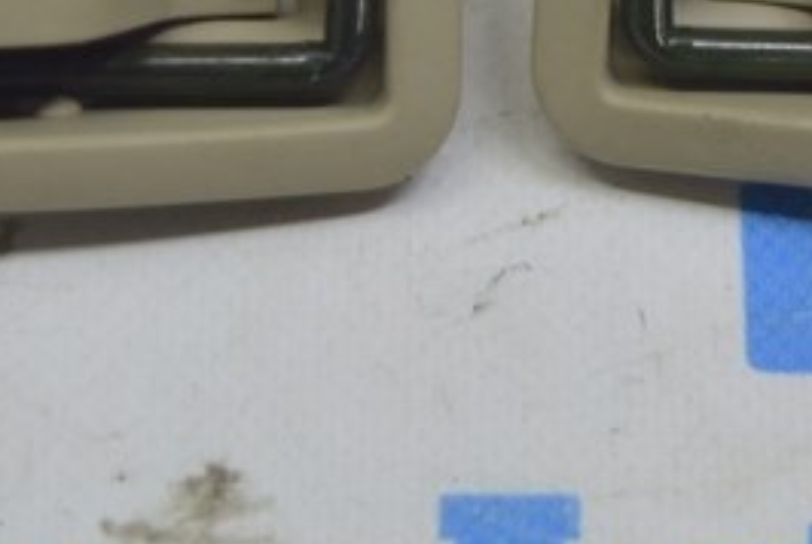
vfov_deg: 6.2
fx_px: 4945
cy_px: -341
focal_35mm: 219
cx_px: 571
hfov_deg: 9.4
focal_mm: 38
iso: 400
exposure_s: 1/50
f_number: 4.8
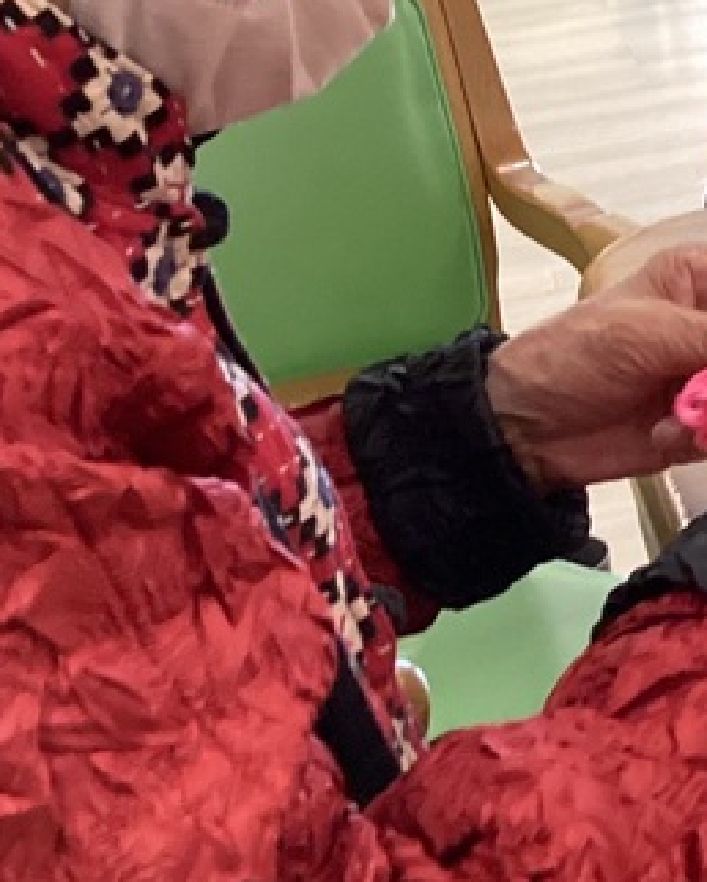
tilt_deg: -15.1
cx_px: 1137
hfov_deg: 14.9
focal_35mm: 94
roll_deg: +4.7
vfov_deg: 19.5
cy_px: -96
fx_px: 2456
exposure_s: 1/60
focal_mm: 3.3
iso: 200
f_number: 2.4
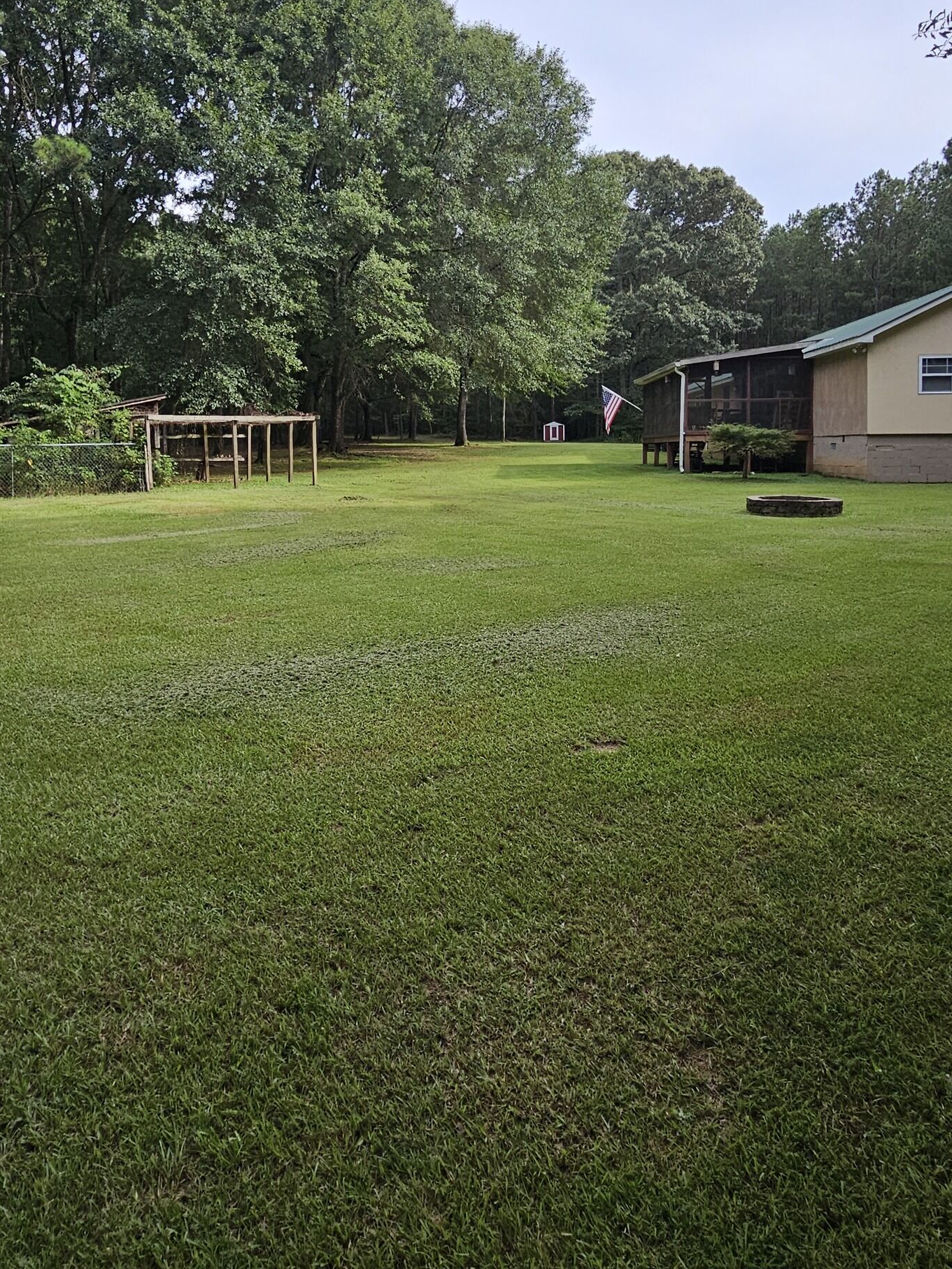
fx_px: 807
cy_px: 475
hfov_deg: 60.4
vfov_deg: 75.0
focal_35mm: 22
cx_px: 368
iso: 50
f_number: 2.2
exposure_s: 1/864
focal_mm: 2.2
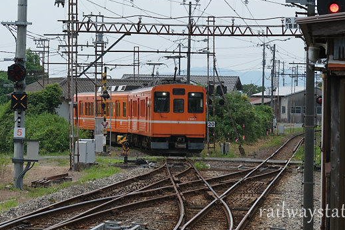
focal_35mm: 98
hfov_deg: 20.8
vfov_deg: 13.9
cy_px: 61
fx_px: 939
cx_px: 149
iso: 125
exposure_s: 1/420
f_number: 7.1
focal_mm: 43.8
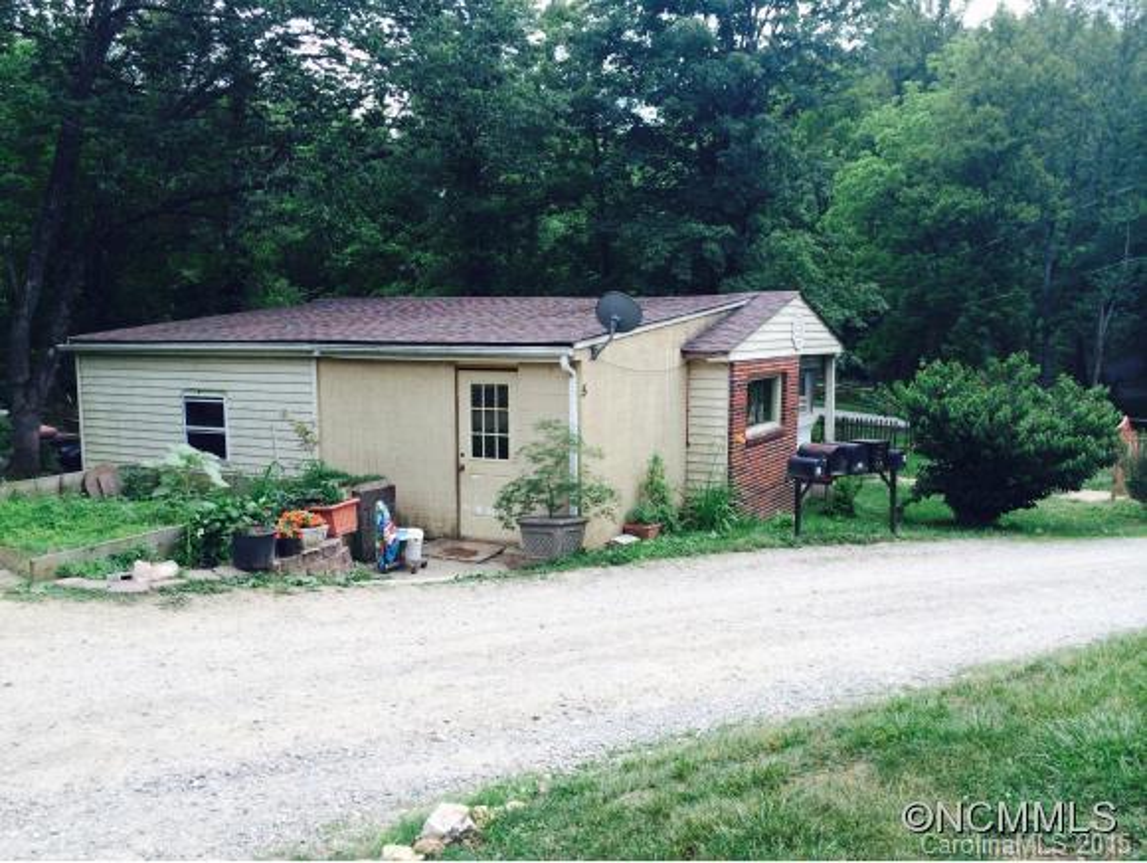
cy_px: 432
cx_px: 574
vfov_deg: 46.9
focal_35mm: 30
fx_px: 995
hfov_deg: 59.9
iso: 32
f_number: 2.2
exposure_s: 1/873
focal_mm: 4.12
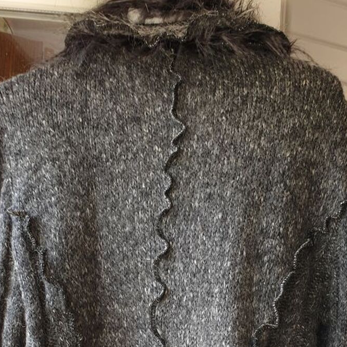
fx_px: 522
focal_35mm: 46
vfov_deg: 33.9
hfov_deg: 36.7
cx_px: 197
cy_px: 339
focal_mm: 4.3
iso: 64
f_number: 2.4
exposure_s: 1/120
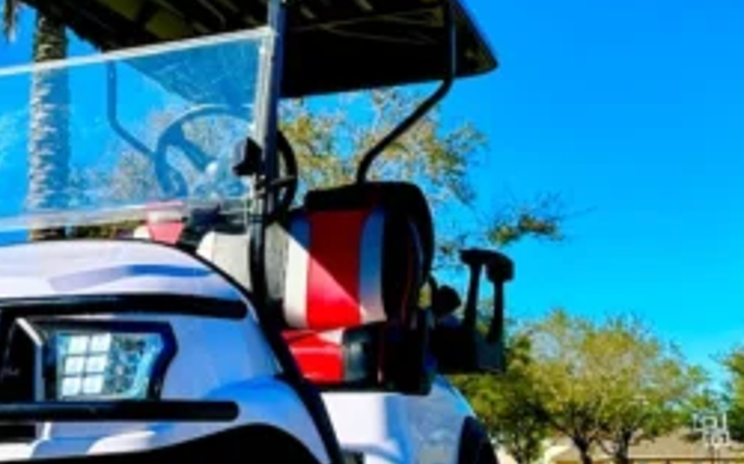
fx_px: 1236
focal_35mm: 61
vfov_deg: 21.2
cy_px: 274
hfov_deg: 32.5
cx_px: 146
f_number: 1.78
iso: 80
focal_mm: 6.86
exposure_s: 1/3597
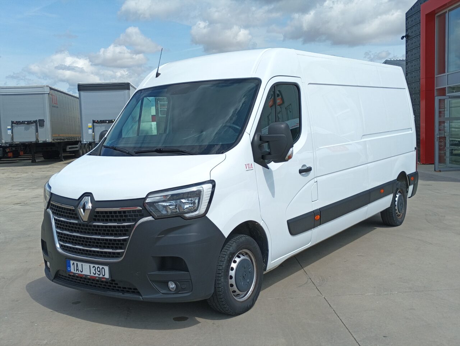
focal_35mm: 39
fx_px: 519
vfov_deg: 36.9
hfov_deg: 47.8
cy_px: 173
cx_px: 230
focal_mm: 4.26
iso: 52
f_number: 1.8
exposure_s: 1/940
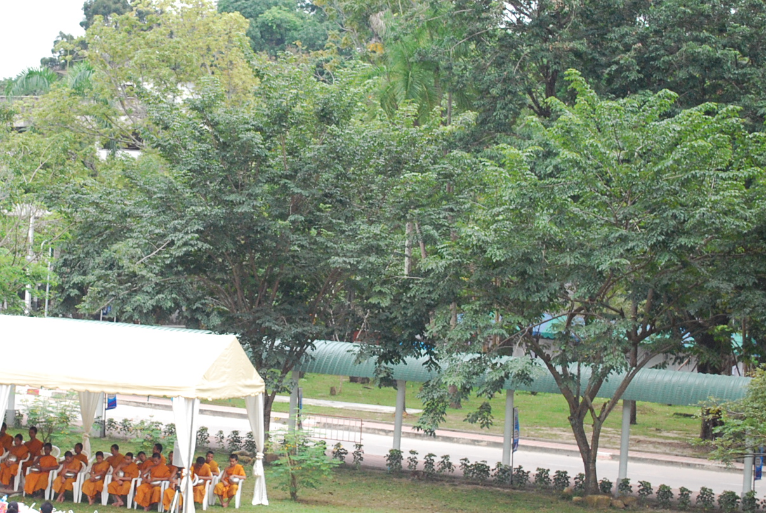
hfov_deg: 26.0
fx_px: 1640
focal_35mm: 77
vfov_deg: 17.8
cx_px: 208
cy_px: 246
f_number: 4.8
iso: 800
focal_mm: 32
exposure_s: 1/200
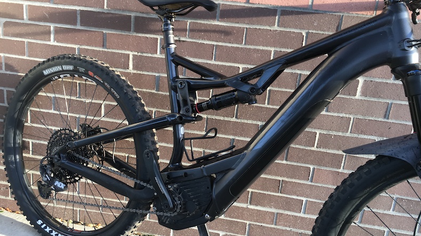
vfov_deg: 36.5
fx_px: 357
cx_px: 209
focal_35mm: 32
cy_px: 139
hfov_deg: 61.0
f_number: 2.2
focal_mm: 4.15
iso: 32
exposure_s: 1/120
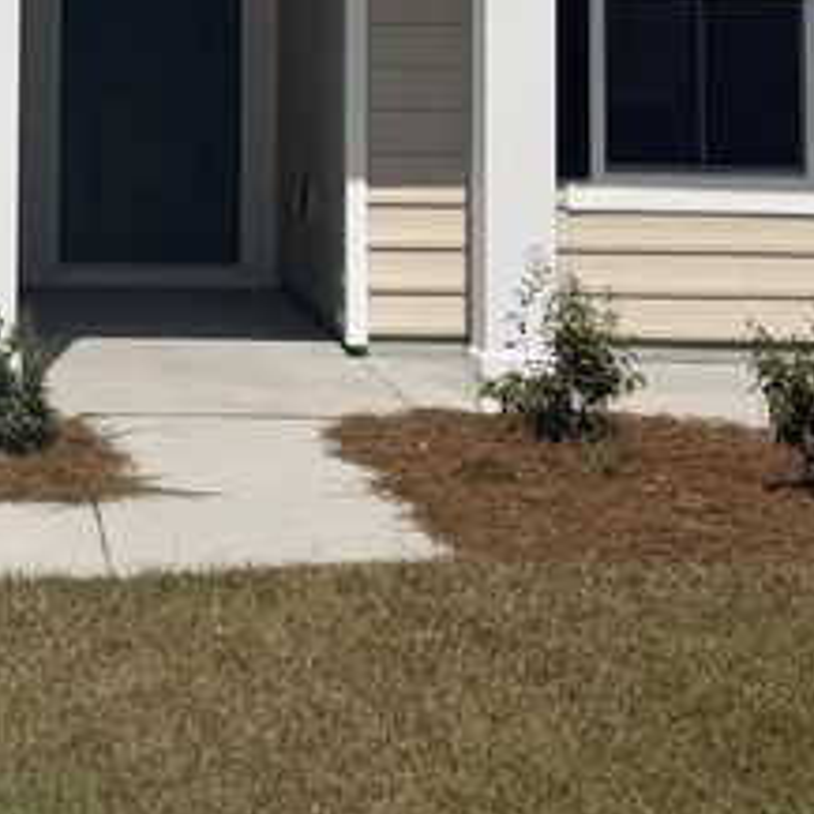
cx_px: 101
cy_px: -158
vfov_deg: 16.7
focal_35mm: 100
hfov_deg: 17.2
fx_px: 2660
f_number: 1.78
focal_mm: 6.76
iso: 80
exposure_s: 1/17544
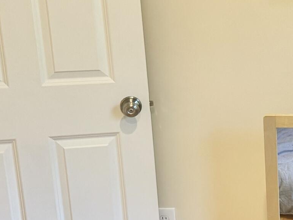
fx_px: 795
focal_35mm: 94
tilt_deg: -17.5
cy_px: 140
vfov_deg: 15.7
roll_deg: -0.2
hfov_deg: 19.1
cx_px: 396
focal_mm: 6.76
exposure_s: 1/120
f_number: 1.78
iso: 200
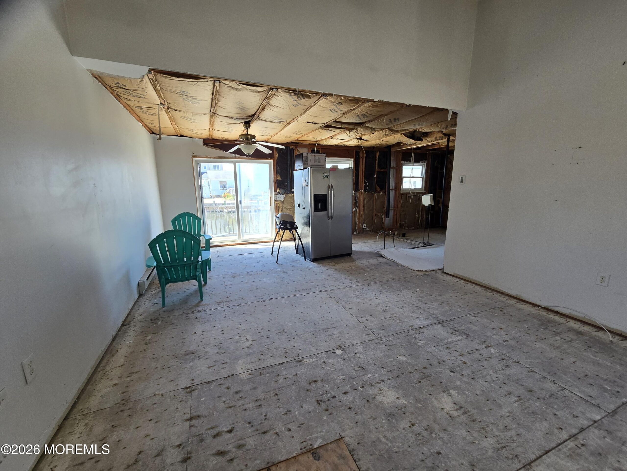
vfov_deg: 89.9
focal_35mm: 13
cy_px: 236
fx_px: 235
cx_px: 314
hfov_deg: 106.2
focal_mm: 2.2
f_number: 2.2
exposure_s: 1/120
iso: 64
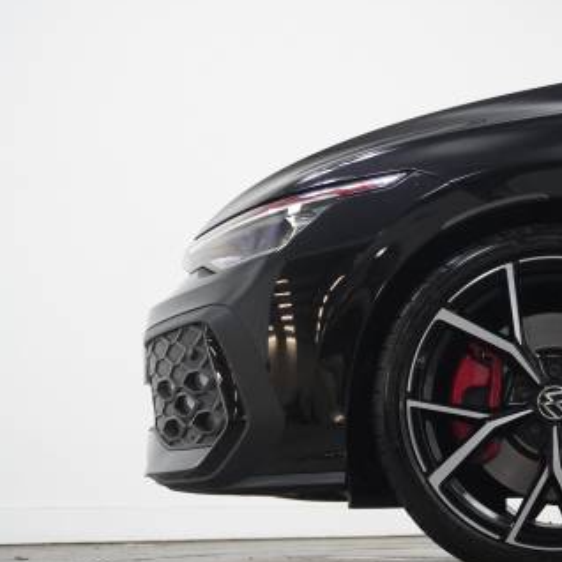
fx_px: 1650
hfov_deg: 19.1
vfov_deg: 19.3
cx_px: 467
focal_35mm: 90
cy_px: 368
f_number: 5.6
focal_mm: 35
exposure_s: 1/160
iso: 4000
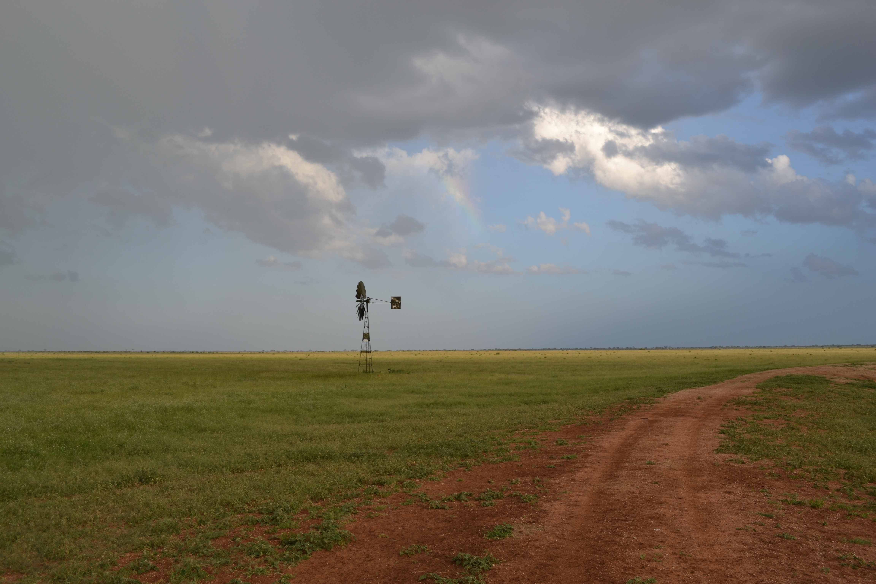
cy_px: 292
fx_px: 803
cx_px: 438
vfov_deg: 40.0
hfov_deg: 57.2
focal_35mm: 33
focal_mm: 22
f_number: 7.1
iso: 100
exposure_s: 1/200
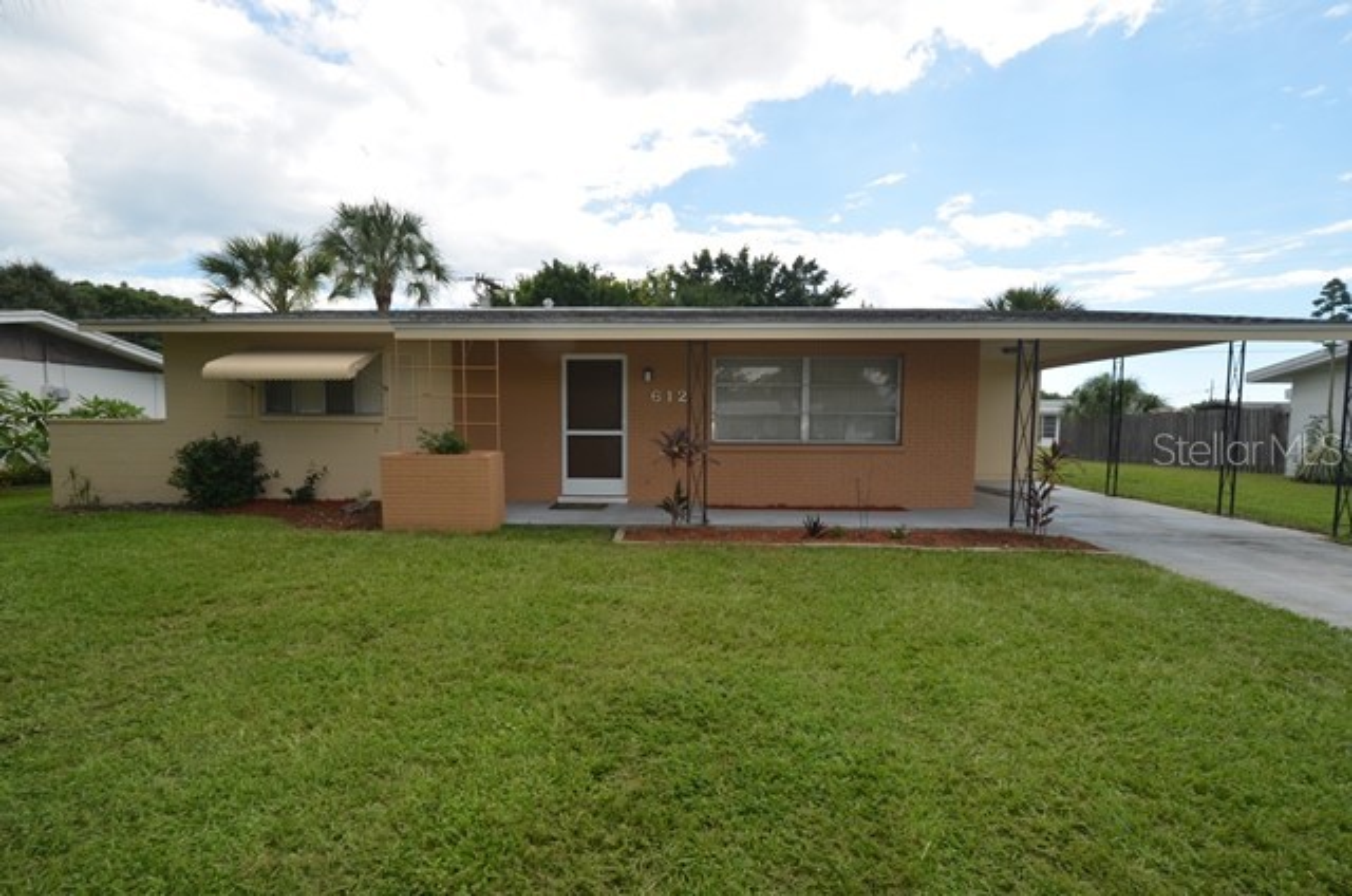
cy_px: 448
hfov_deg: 100.5
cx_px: 676
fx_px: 562
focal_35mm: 15
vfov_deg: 77.1
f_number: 8
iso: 100
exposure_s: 1/200
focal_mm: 10
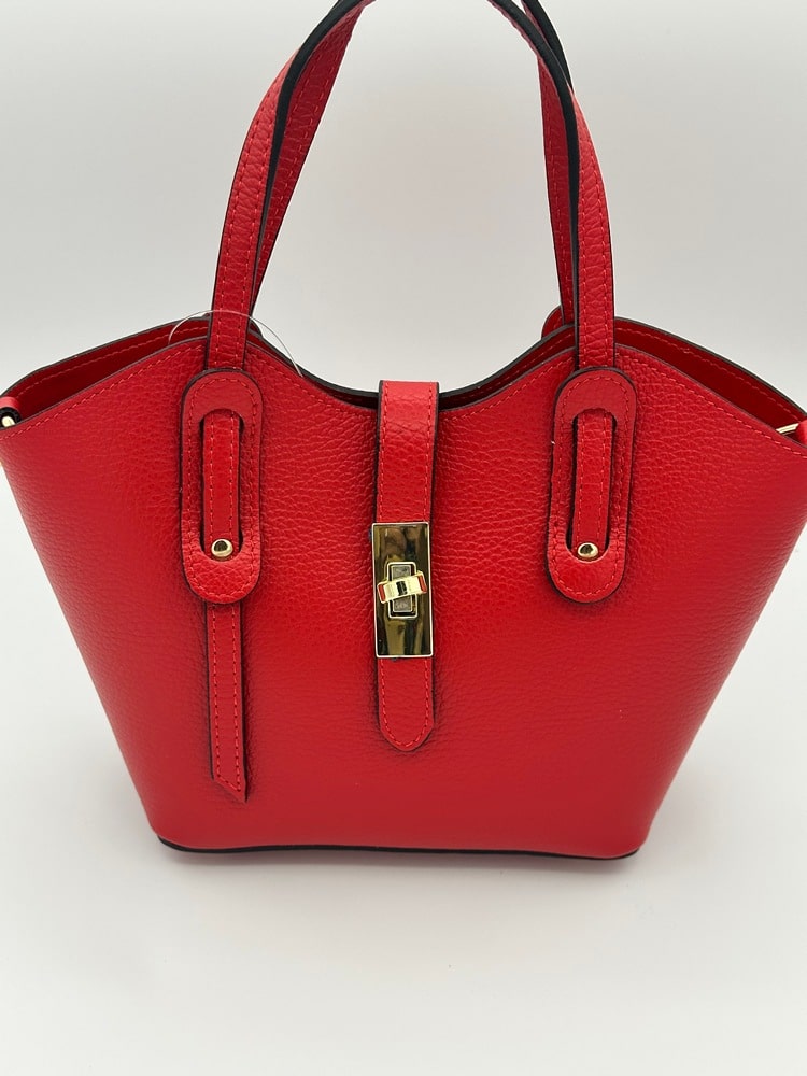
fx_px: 1492
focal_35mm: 48
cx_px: 404
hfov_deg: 30.3
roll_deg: -1.2
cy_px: 538
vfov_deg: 39.7
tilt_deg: -34.7
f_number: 1.78
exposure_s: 1/681
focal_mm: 6.86
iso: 64
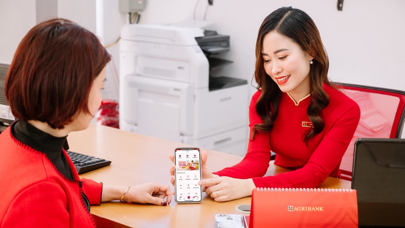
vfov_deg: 28.3
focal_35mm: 42
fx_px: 451
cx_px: 202
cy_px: 133
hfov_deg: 48.4
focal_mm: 40
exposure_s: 1/125
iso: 400
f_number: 4
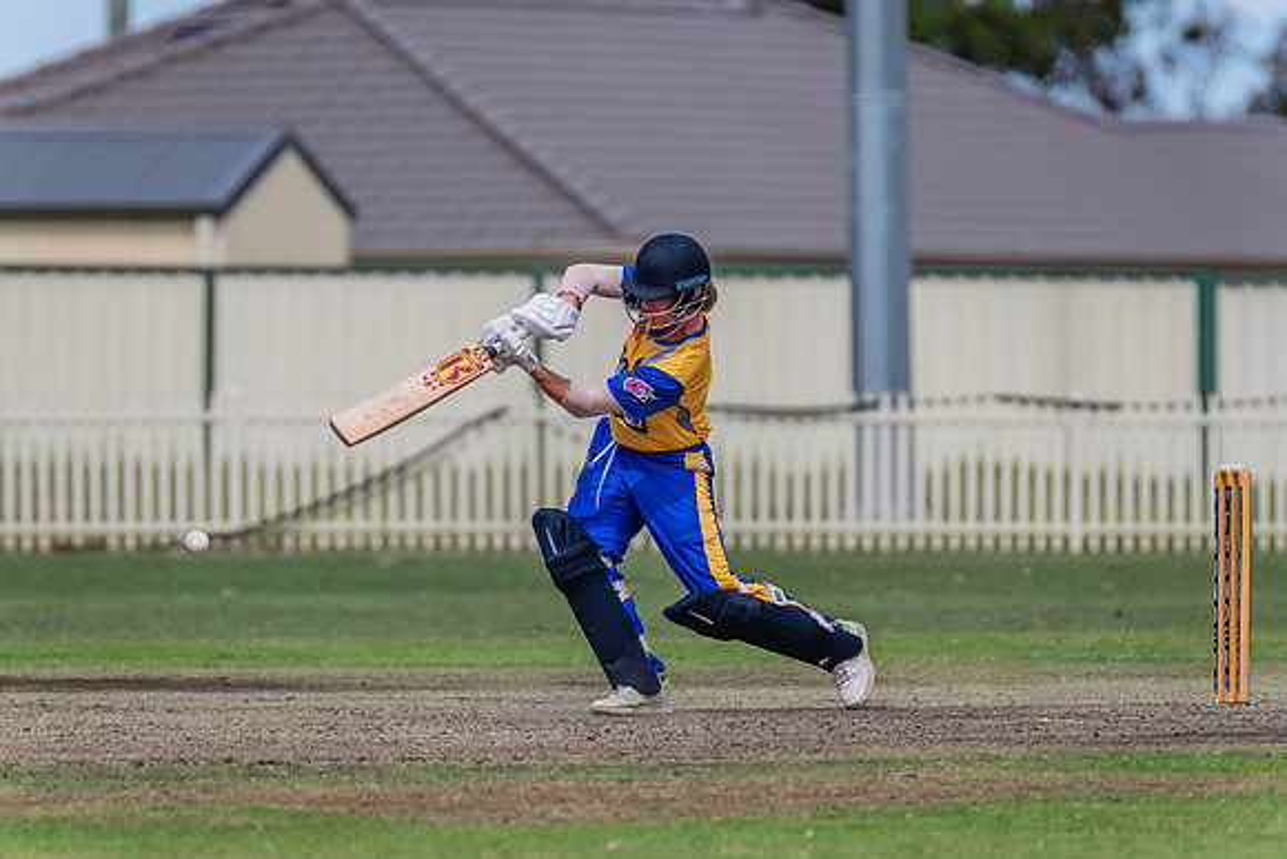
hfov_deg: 3.4
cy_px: 430
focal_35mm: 606
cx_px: 644
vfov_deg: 2.3
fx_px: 21652
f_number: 7.1
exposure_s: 1/2500
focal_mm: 600
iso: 800
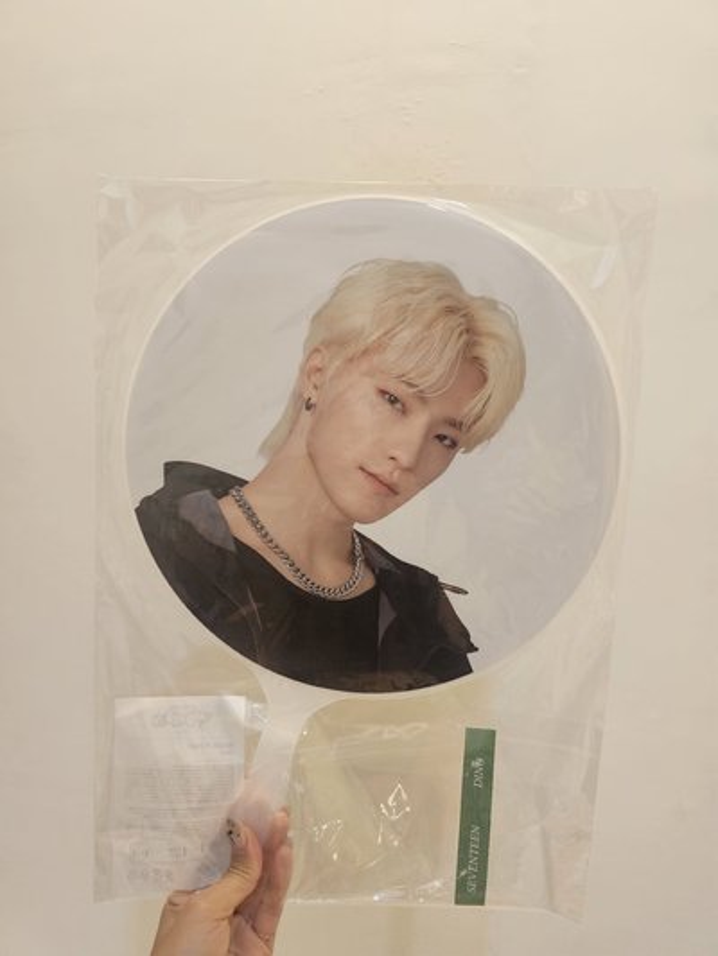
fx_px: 636
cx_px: 359
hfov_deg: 58.9
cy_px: 478
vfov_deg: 73.9
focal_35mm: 23
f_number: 1.7
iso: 500
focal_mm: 6.3
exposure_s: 1/60
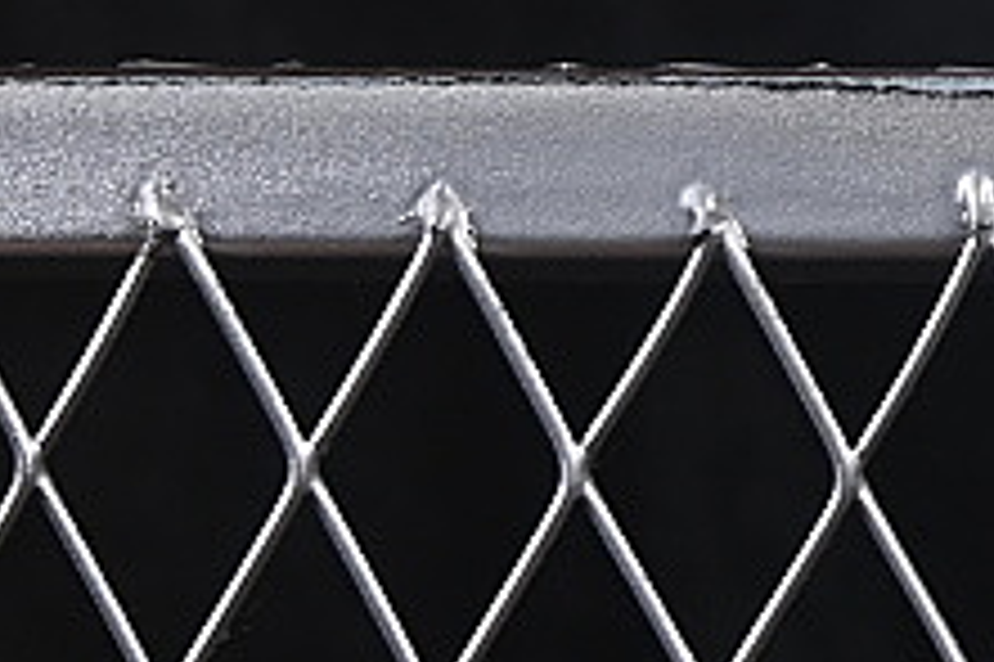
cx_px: 2352
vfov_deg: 3.7
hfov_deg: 5.4
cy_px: -919
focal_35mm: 367
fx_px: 10125
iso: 160
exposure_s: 1/80
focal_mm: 50
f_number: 8
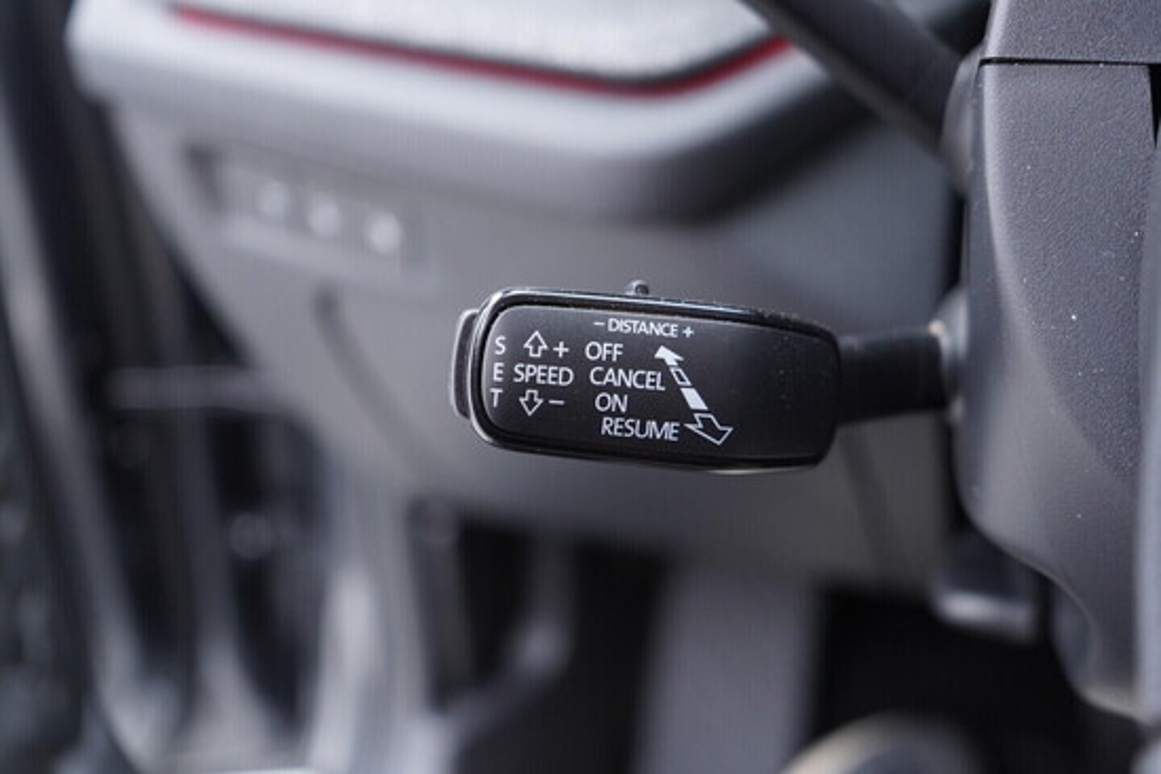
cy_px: 387
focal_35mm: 36
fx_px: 1161
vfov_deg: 36.9
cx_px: 580
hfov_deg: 53.1
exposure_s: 1/40
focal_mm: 24
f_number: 2.8
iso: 500
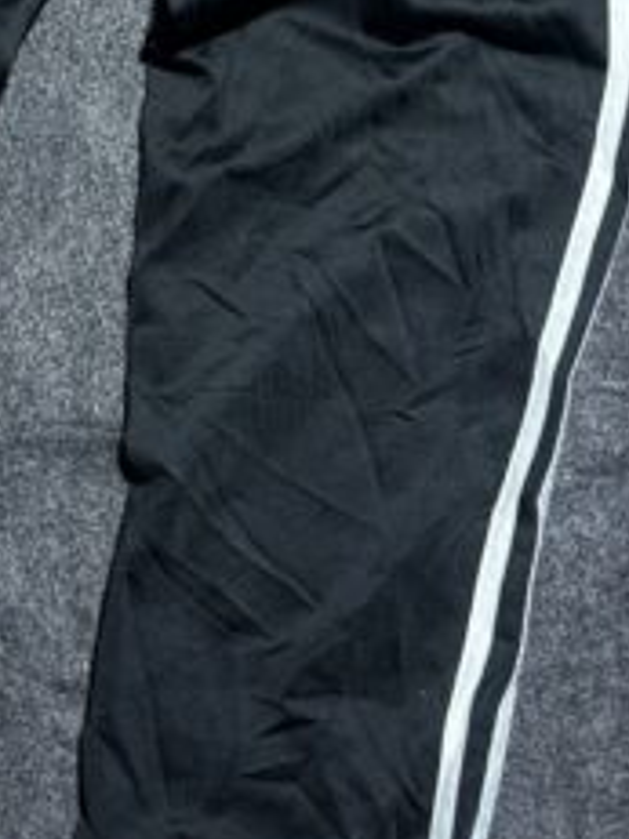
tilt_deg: -52.3
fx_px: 1455
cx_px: 105
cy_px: 234
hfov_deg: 23.9
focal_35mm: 60
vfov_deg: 31.7
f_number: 1.5
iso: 80
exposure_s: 1/50
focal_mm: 5.7
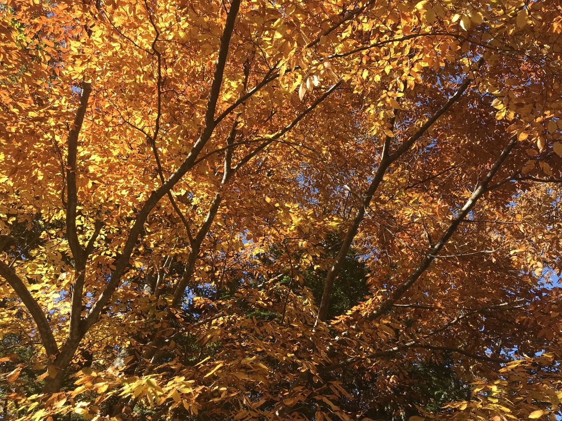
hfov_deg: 63.4
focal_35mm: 28
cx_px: 281
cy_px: 210
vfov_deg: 49.7
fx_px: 455
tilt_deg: +46.4
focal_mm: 3.99
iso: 20
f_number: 1.8
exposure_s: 1/541
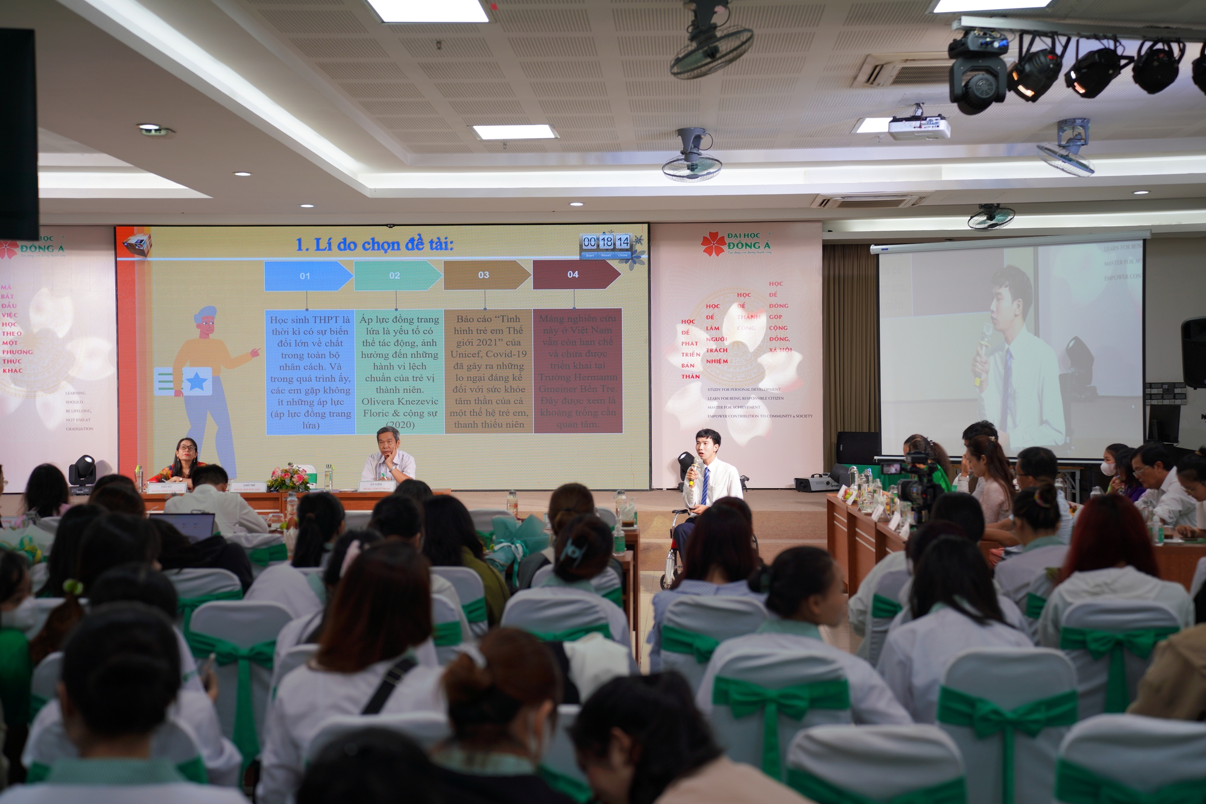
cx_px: 603
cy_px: 402
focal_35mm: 46
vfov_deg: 29.2
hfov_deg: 42.7
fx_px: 1541
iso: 125
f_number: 2.8
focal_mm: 46
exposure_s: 1/100
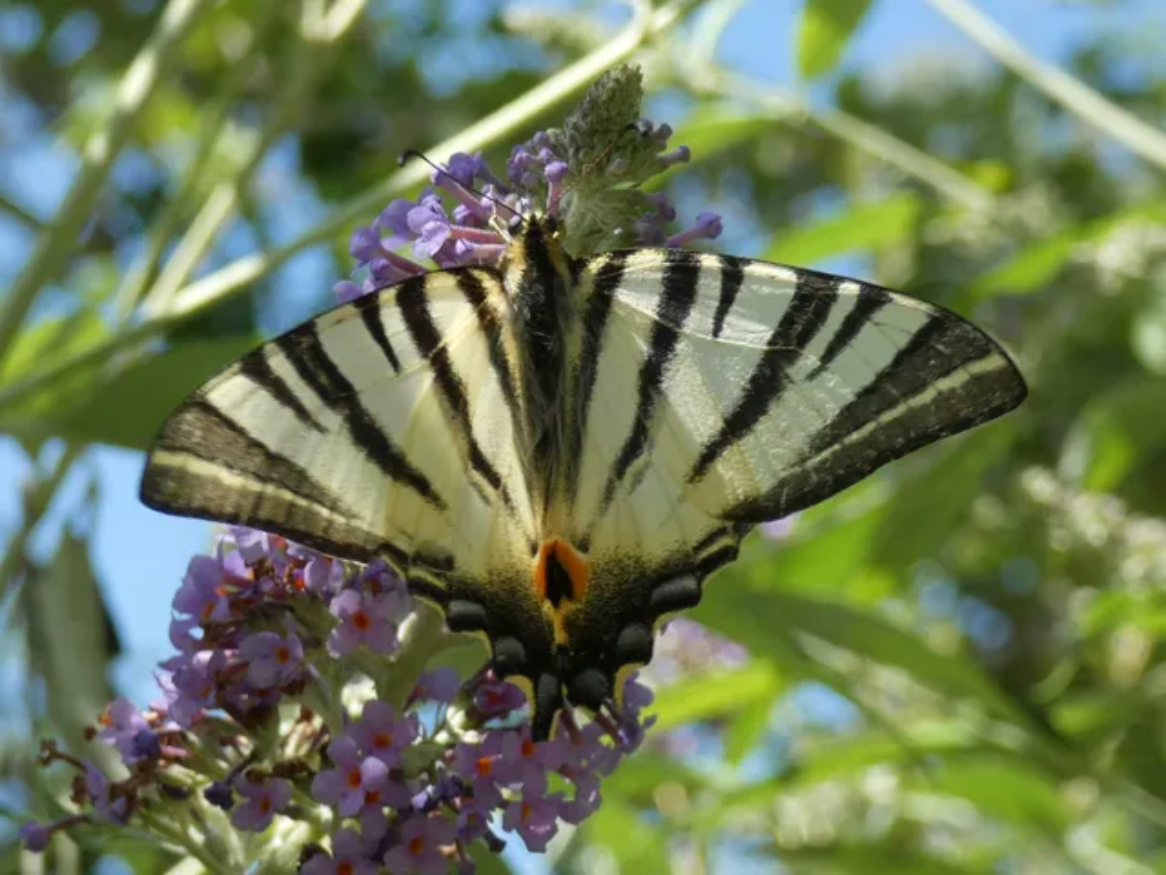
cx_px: 583
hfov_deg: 22.5
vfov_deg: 17.0
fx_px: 2930
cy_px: 438
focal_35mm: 87
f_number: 4.6
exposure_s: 1/200
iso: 80
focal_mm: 15.6
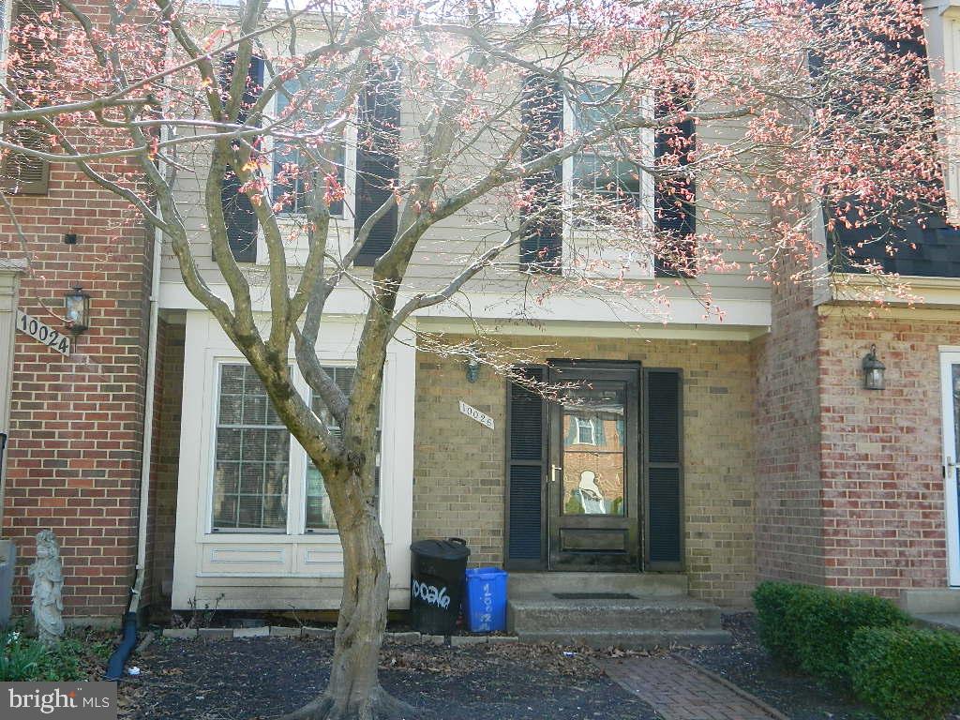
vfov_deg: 35.1
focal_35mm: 41
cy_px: 360
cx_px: 480
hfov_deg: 45.8
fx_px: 1137
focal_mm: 7.3
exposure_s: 1/125
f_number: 3.5
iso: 80
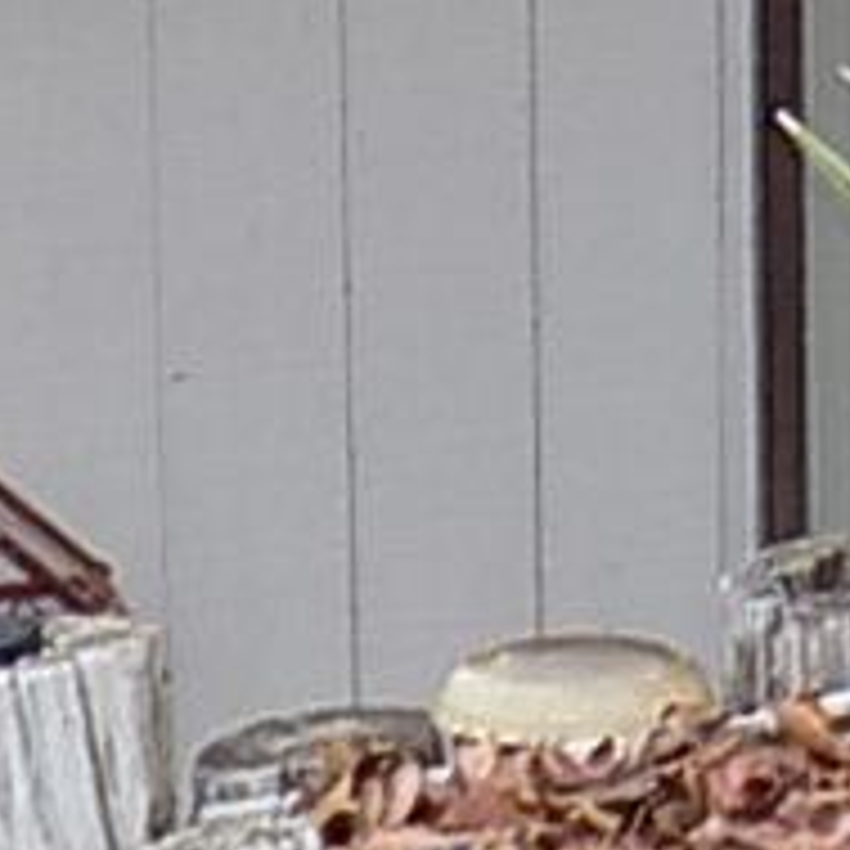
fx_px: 7056
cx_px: 1534
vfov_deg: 6.8
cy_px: -445
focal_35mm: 254
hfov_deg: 6.7
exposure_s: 1/30
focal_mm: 6.1
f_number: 3.4
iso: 100
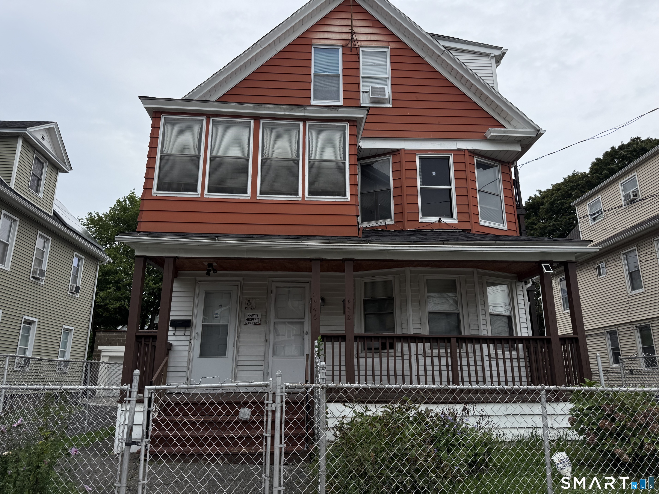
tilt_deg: +16.8
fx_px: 457
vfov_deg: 56.8
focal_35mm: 24
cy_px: 247
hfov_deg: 71.6
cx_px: 330
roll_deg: -0.3
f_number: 1.78
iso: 80
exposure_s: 1/1901
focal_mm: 6.76
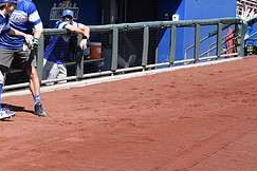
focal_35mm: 167
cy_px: 51
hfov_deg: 12.2
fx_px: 1192
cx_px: 8
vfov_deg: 8.2
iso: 200
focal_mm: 70
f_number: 9
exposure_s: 1/320
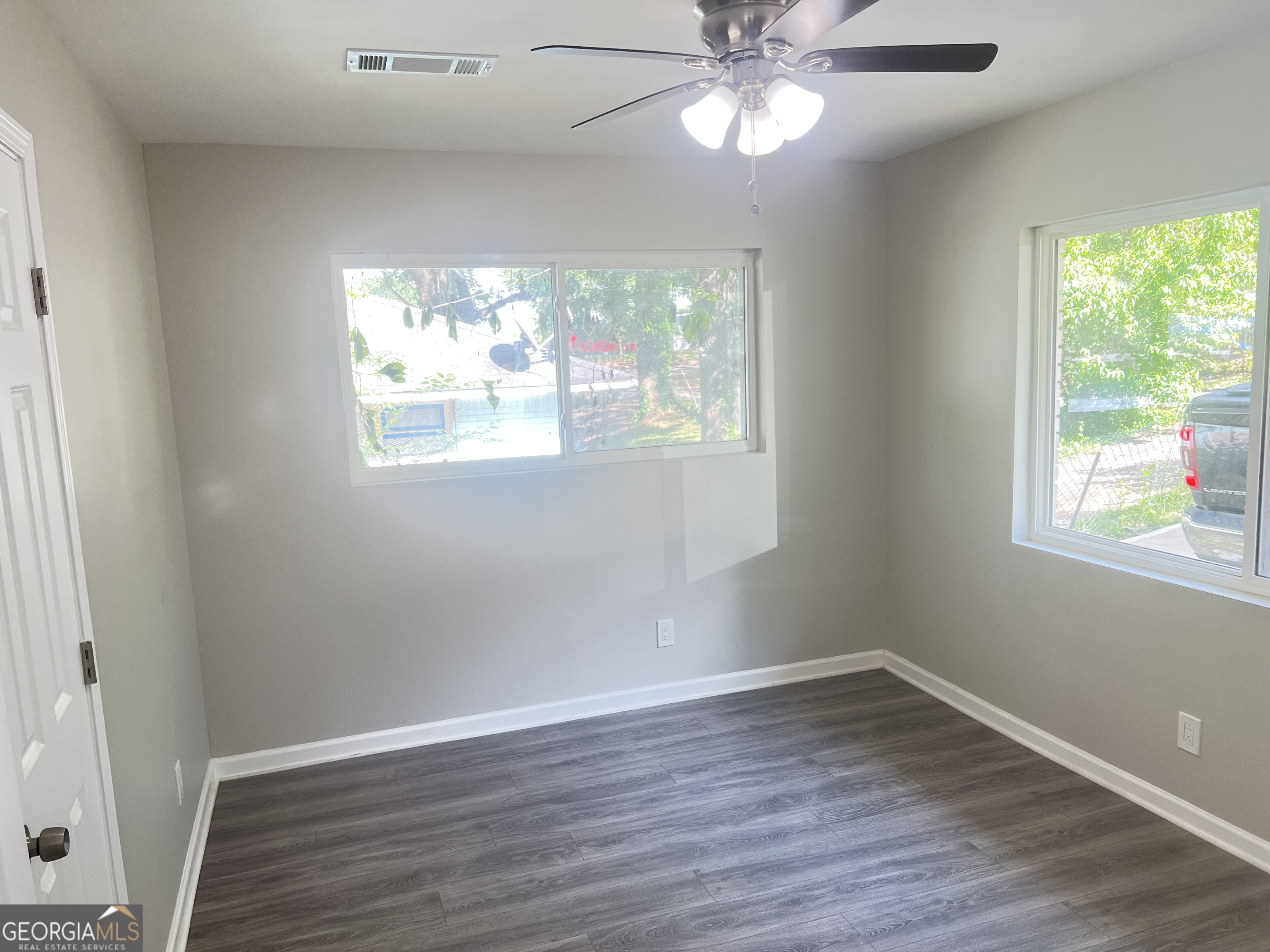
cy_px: 476
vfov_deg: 53.1
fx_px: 954
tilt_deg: -9.0
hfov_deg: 67.3
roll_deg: +2.5
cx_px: 635
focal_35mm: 26
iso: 80
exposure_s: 1/60
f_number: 1.5
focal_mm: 5.7
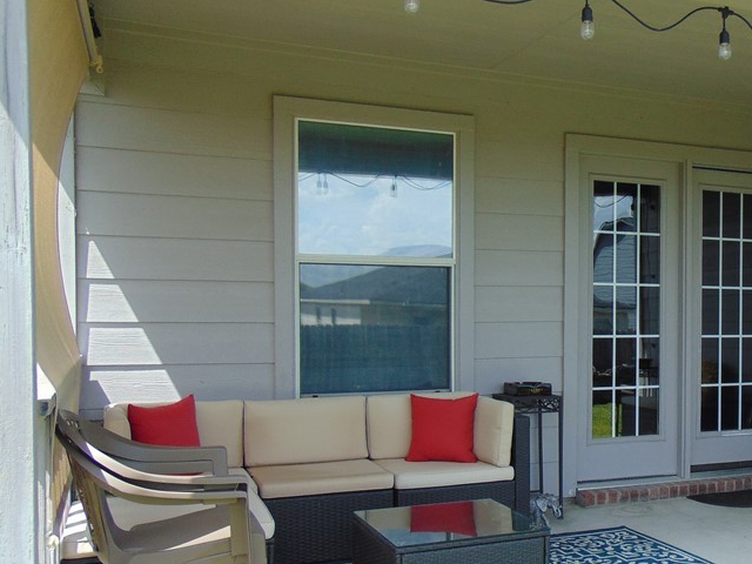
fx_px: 869
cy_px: 330
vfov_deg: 35.9
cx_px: 593
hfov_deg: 44.7
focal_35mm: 40
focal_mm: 4.5
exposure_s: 1/400
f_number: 3
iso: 80
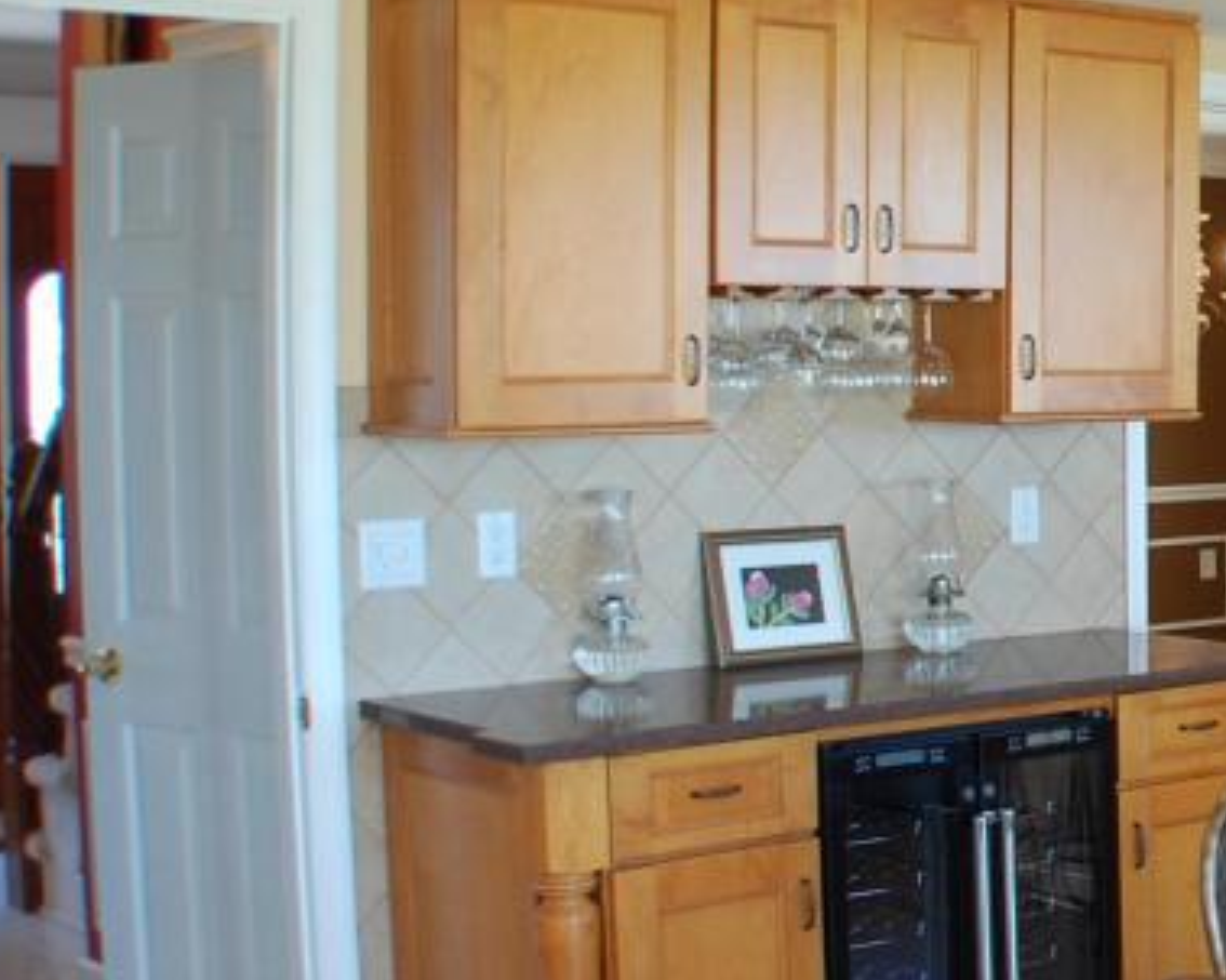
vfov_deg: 17.8
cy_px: 464
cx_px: 1841
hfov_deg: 19.4
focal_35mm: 86
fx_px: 3119
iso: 400
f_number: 3.8
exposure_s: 1/50
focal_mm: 20
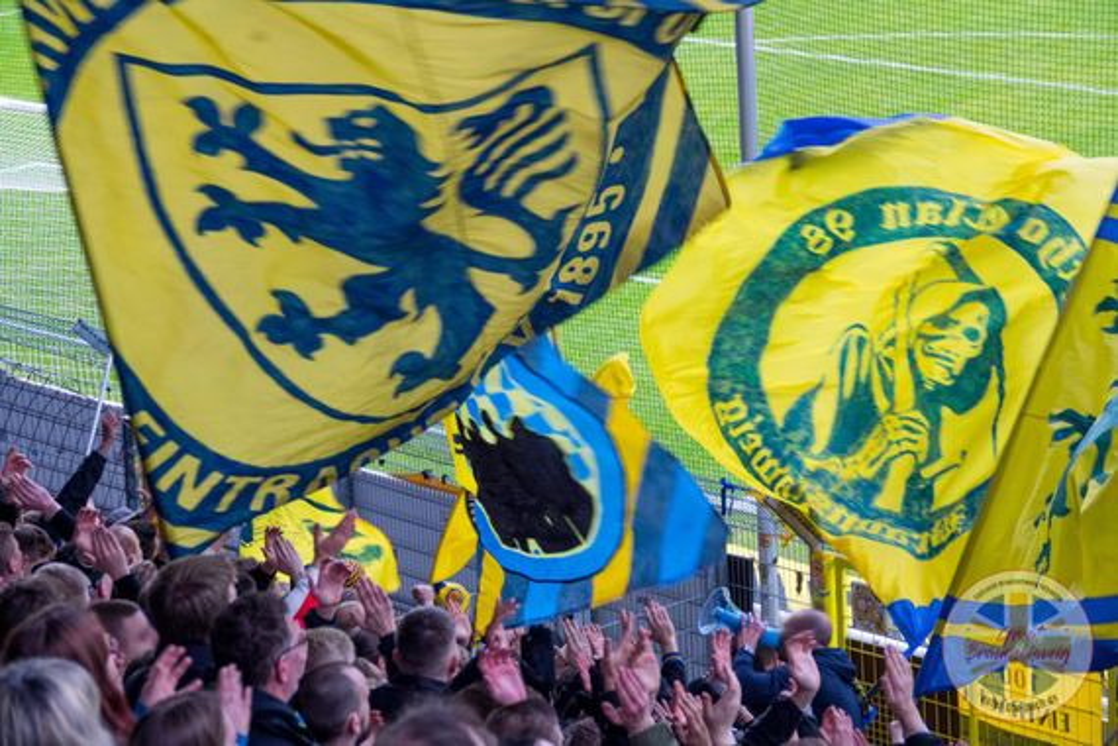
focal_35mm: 119
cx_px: 559
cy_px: 373
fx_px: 3695
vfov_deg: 11.5
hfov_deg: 17.2
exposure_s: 1/125
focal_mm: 43.48
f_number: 4
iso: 320
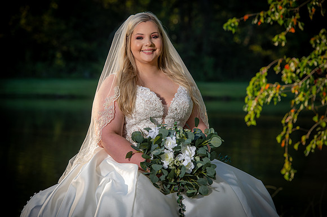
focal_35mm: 155
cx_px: 164
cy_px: 108
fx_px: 1407
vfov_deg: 8.8
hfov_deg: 13.3
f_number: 6.3
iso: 125
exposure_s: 1/200
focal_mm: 155
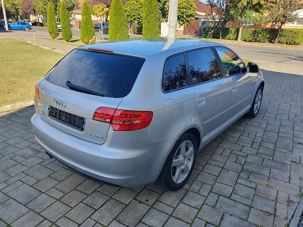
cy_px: 114
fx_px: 228
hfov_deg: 67.3
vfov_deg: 53.1
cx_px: 152
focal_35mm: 26
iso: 50
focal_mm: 4.32
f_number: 2.4
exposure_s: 1/526
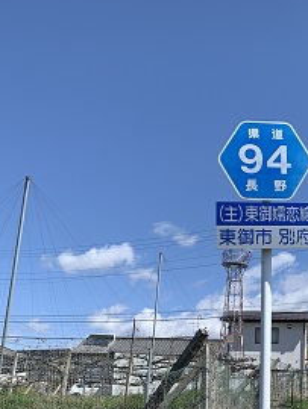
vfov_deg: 36.1
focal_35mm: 52
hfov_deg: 26.0
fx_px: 616
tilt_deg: +9.5
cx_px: 335
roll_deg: +0.2
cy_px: 298
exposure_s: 1/2545
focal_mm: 4.25
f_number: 1.8
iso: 25
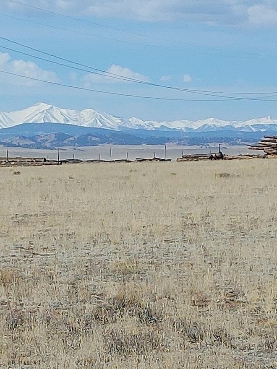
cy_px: 236
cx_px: 93
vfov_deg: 10.3
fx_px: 2038
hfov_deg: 7.8
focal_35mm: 191
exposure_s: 1/1471
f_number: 1.8
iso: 50
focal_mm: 4.81
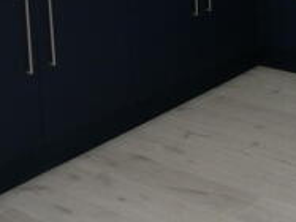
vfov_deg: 18.1
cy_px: -77
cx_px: 347
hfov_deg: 23.9
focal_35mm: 75
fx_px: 641
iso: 200
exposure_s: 1/50
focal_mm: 12
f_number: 5.6
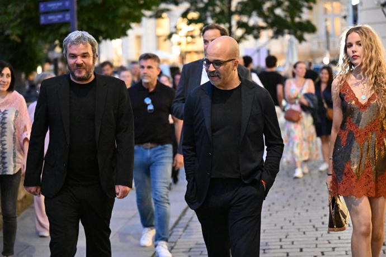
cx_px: 193
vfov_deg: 16.9
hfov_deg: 25.1
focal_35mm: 81
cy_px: 128
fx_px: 868
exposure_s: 1/200
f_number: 2.8
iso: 20000
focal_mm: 81
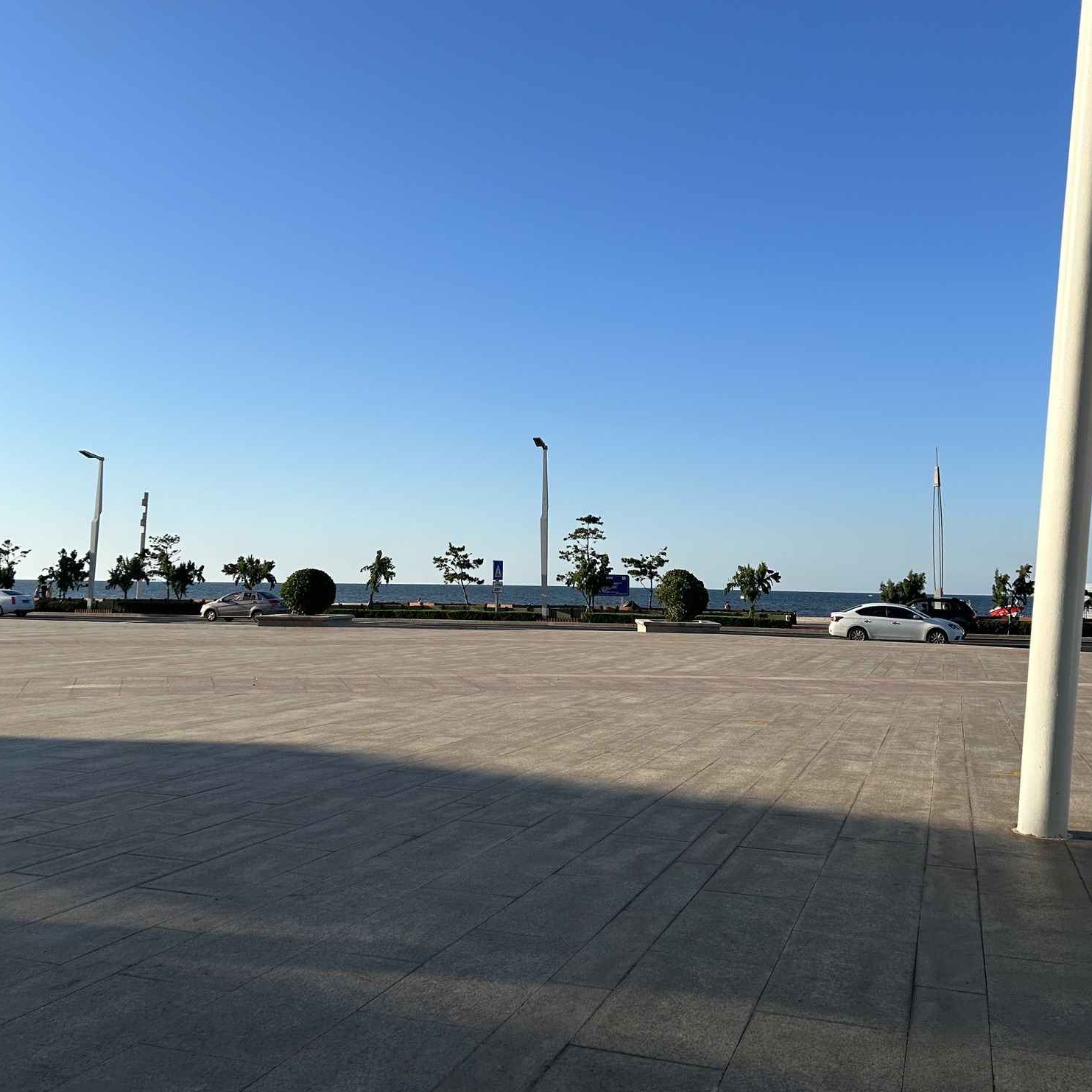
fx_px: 1106
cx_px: 544
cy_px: 429
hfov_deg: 52.5
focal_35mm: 31
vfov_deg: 52.1
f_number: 1.5
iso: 50
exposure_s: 1/5587
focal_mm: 5.7
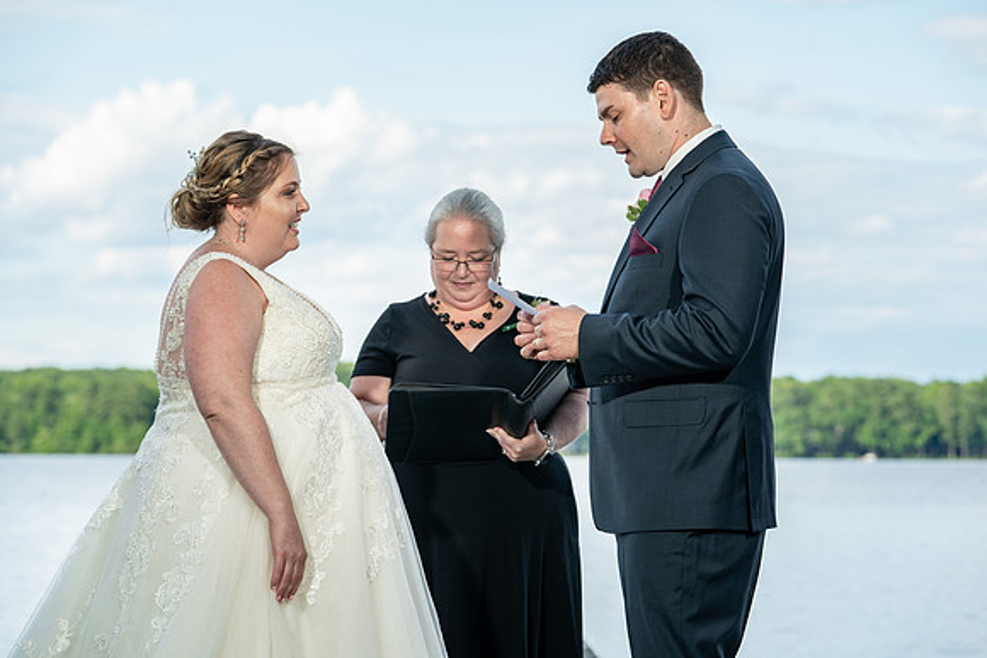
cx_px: 496
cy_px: 329
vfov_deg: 12.6
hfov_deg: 18.8
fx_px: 2986
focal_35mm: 109
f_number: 5.6
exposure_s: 1/200
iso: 100
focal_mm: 108
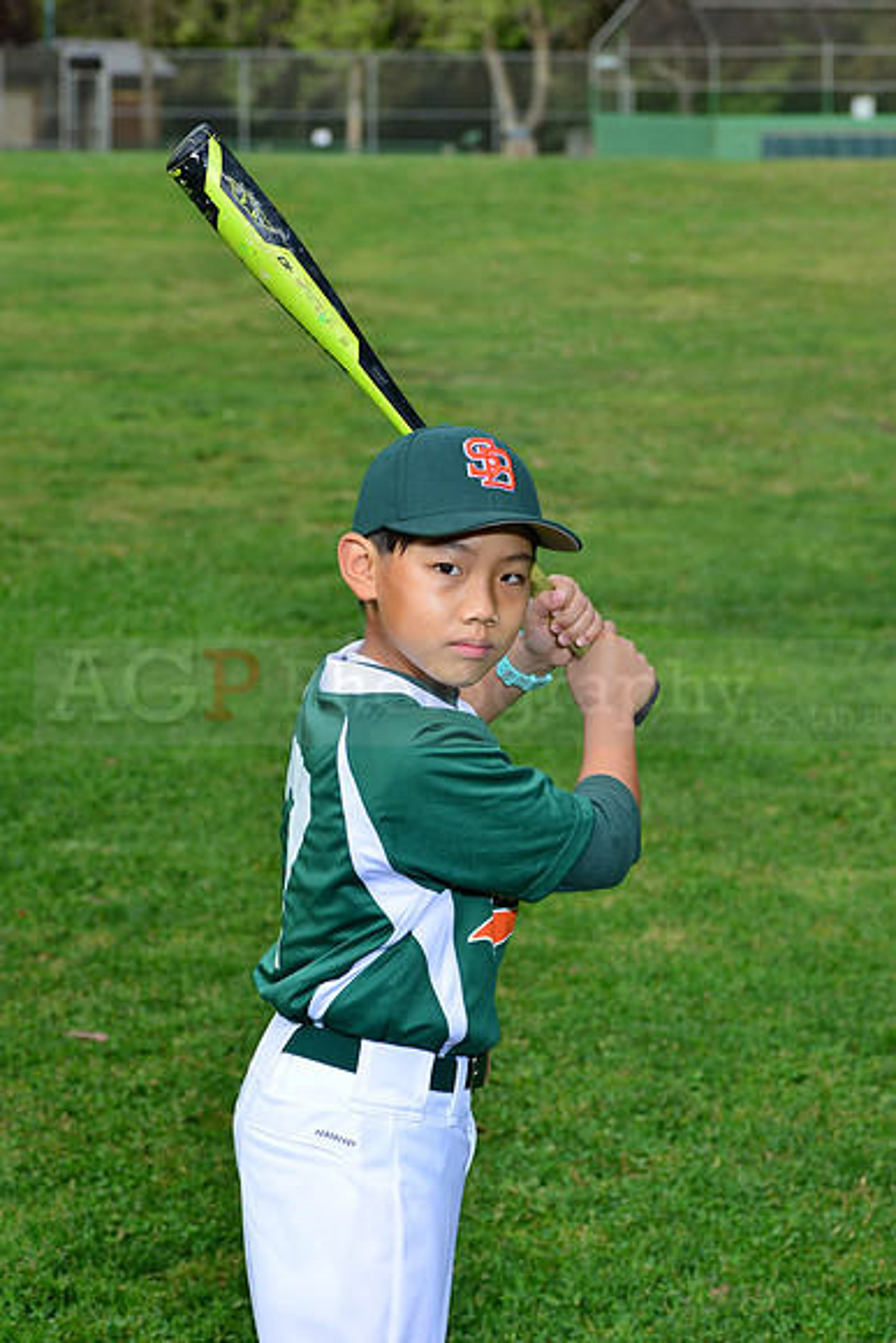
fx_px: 4104
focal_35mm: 110
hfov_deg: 12.5
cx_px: 448
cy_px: 672
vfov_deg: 18.6
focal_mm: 110
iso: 200
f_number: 10
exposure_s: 1/200
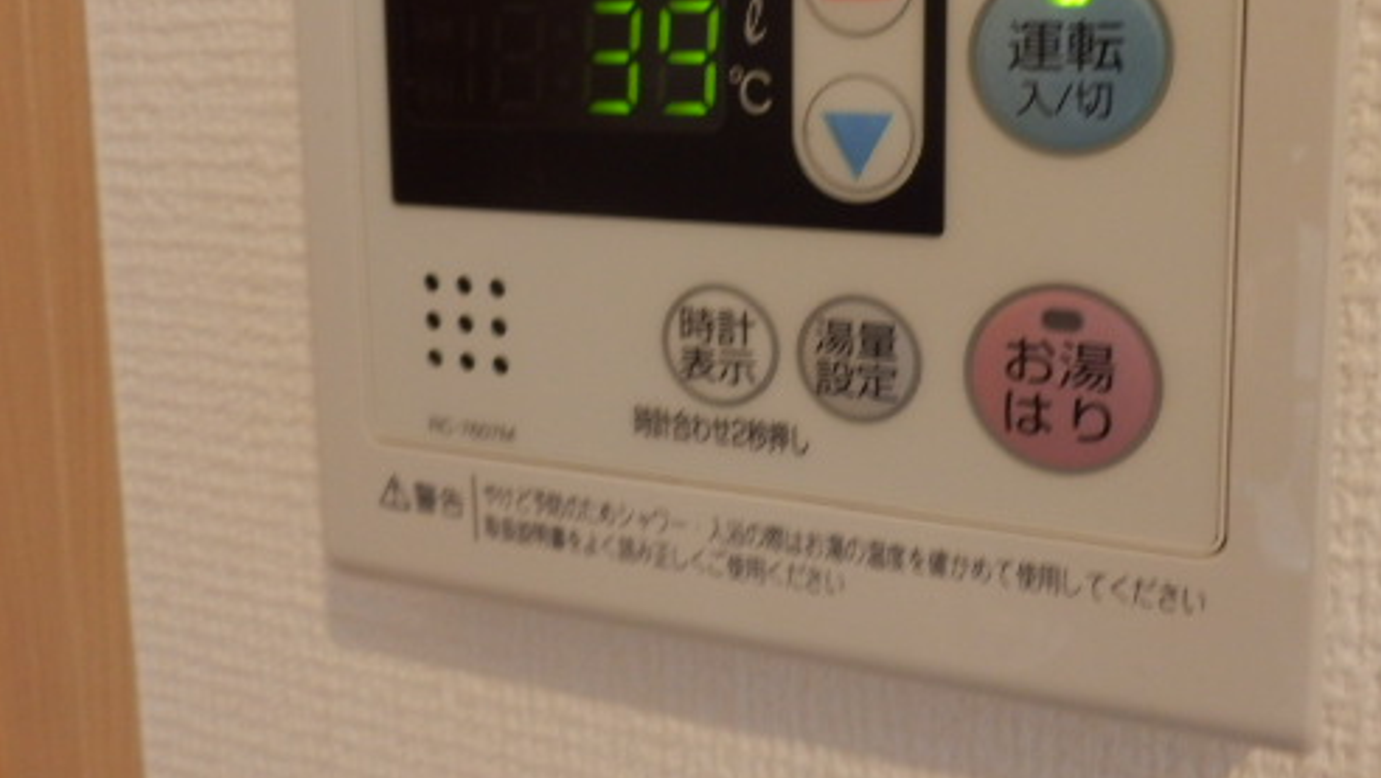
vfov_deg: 33.8
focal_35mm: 34
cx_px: 761
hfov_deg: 57.9
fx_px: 1245
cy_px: 171
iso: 250
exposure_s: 1/30
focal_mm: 4.2
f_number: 3
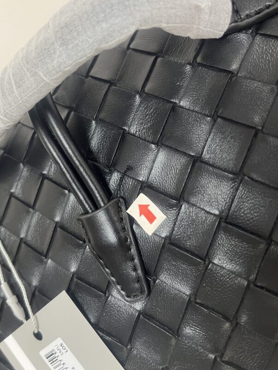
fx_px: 353
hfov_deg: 42.9
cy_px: 151
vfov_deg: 55.0
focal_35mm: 33
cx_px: 122
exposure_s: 1/60
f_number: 1.6
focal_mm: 5.1
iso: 125
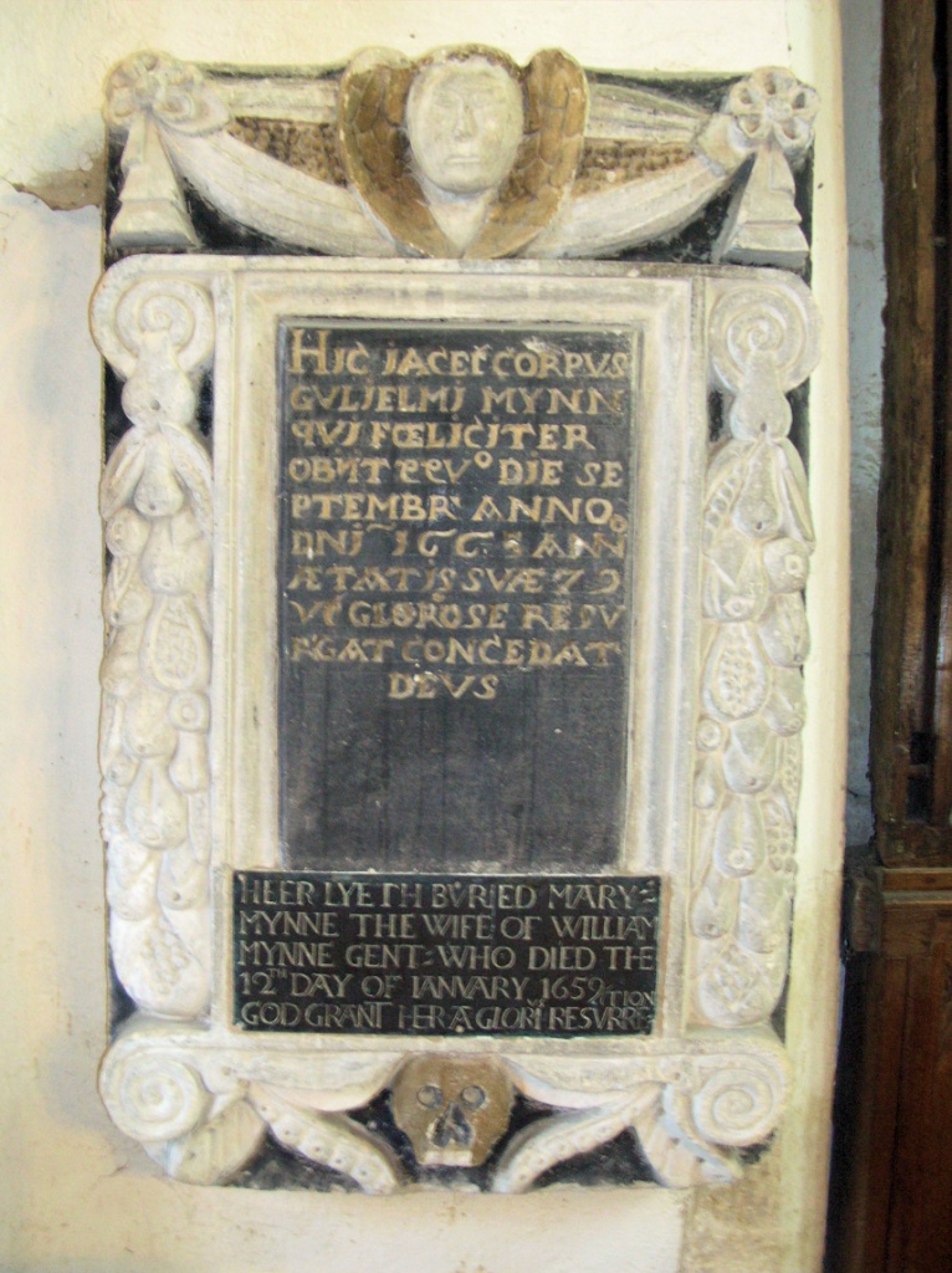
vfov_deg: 50.2
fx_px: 1359
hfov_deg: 38.6
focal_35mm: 37
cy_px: 636
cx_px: 476
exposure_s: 1/7.8
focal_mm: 6.2
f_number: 2.9
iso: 200
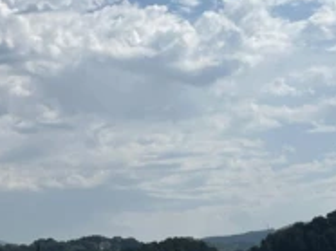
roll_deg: -1.9
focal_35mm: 88
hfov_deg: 20.9
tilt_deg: +7.4
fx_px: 853
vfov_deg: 16.7
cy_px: 170
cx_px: -61
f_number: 1.6
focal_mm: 5.1
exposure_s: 1/7353
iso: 50
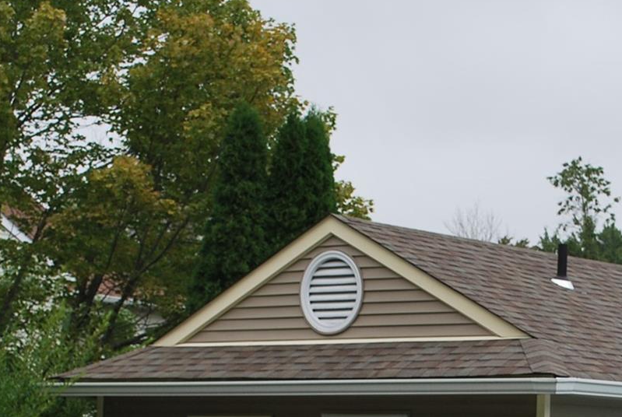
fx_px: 2129
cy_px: 499
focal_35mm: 123
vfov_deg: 11.0
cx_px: 491
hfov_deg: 16.5
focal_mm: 32
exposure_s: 1/125
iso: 110
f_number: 5.6
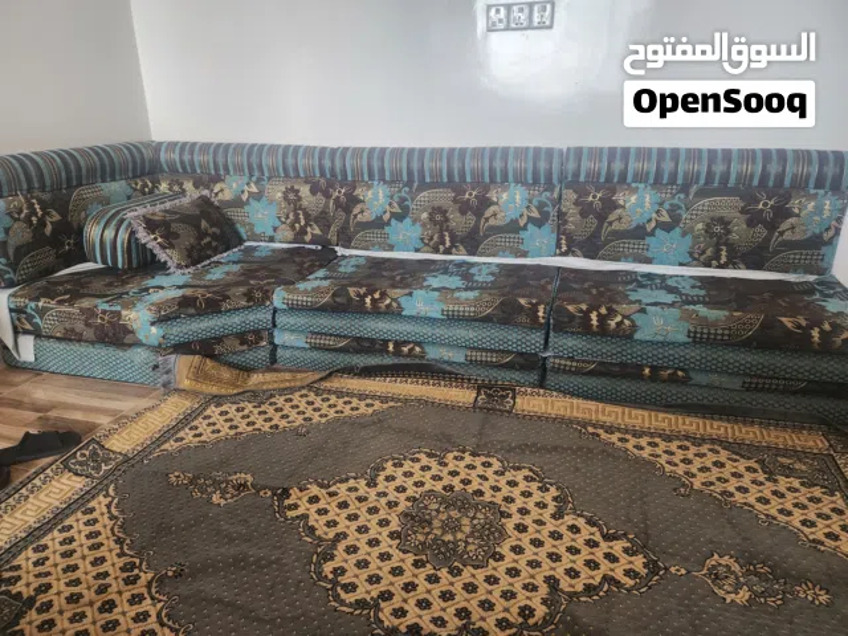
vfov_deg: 58.9
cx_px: 424
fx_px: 563
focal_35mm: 23
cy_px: 318
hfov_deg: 73.9
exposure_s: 1/120
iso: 320
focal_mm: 6.4
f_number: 1.8
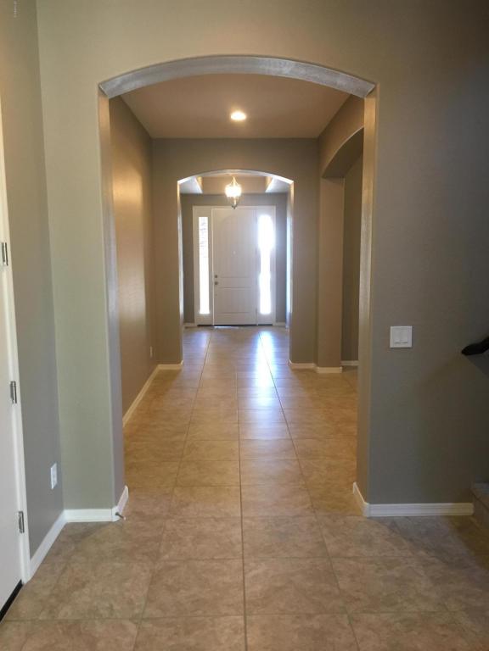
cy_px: 326
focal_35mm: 29
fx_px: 546
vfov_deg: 61.7
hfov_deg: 48.2
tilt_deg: -6.9
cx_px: 244
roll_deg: +1.4
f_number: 2.2
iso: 100
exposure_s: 1/30
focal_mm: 4.15
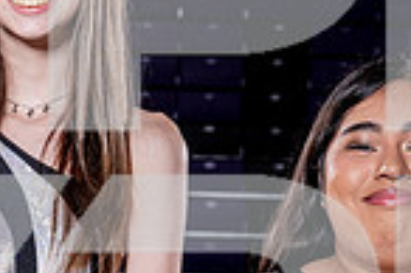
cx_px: 3
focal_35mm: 185
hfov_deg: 11.0
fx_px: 2110
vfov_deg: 7.3
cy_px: 325
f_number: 5.6
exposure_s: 1/250
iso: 100
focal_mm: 42
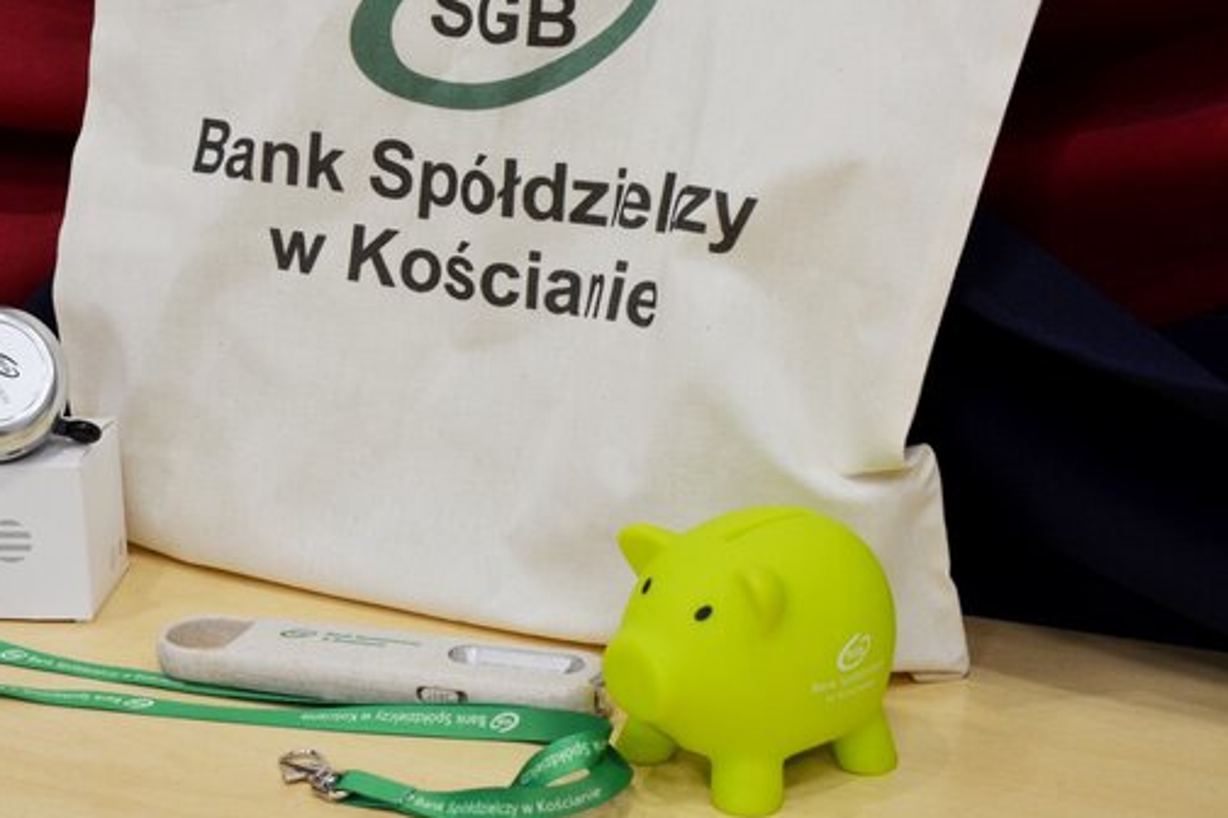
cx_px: 453
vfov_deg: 22.2
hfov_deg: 32.7
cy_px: 354
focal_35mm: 61
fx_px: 2081
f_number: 13
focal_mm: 32
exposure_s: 1/30
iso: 640
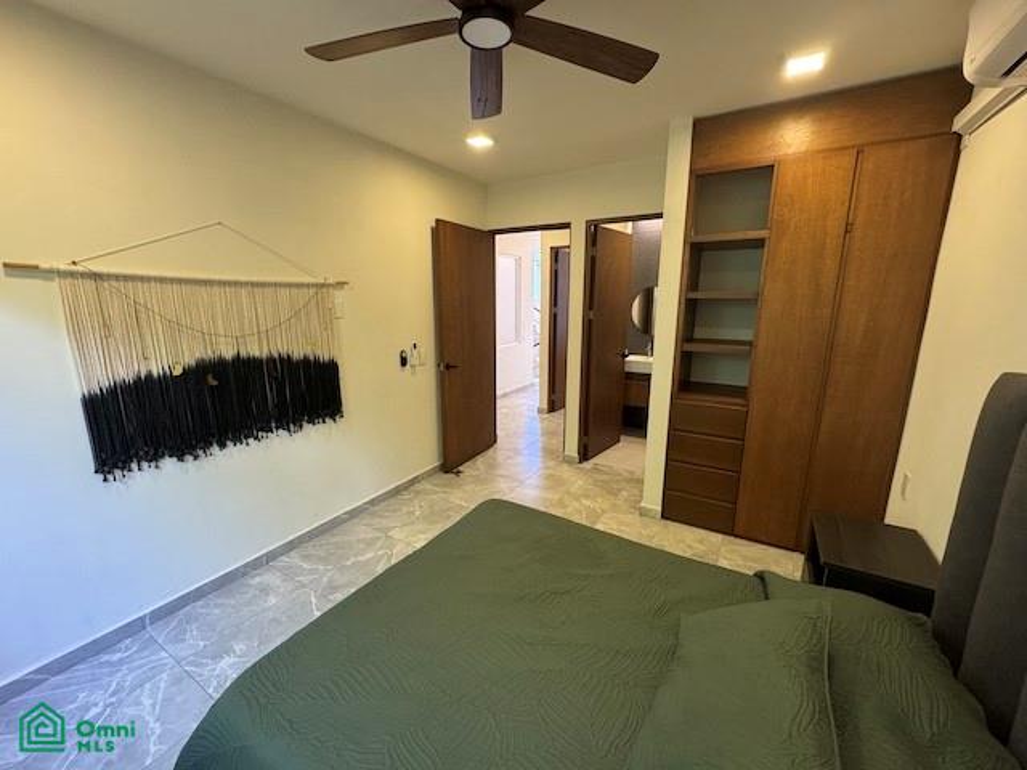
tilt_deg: -11.2
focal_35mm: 14
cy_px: 385
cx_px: 514
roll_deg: -0.5
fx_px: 415
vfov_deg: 85.7
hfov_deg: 102.1
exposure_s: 1/99
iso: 250
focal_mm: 2.22
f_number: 2.2
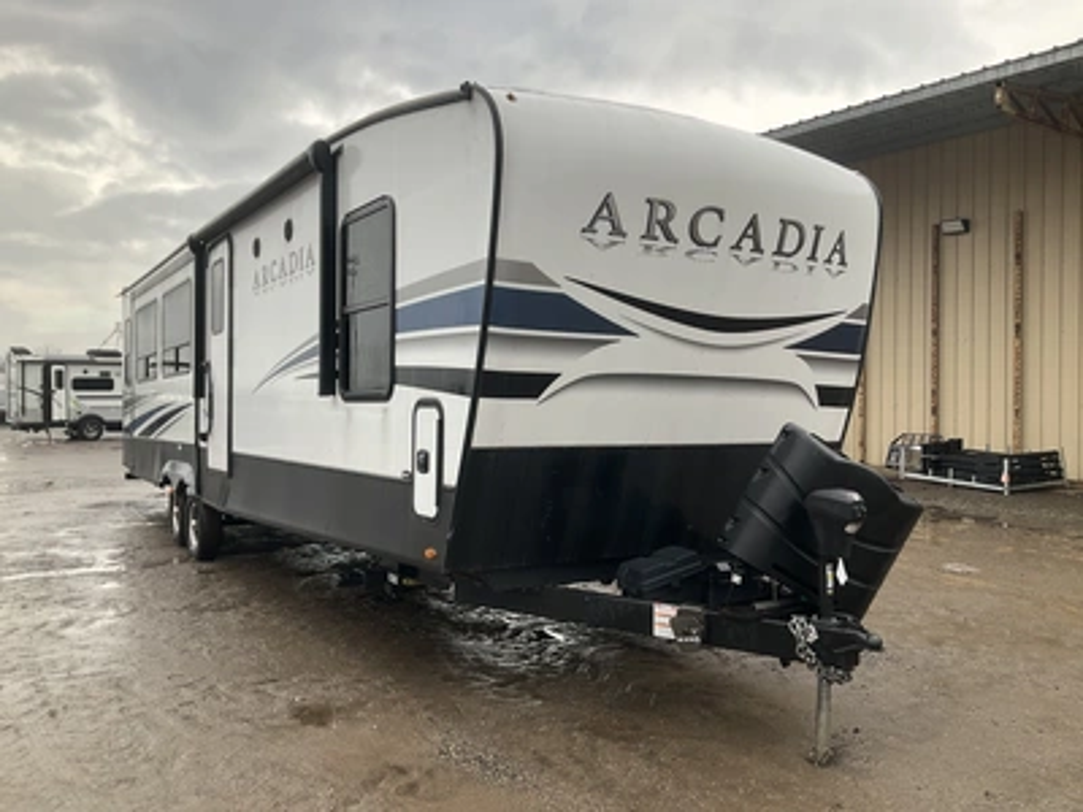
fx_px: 907
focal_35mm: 29
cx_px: 542
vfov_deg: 48.2
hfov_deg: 61.7
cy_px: 406
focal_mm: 3
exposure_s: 1/125
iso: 16
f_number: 1.8
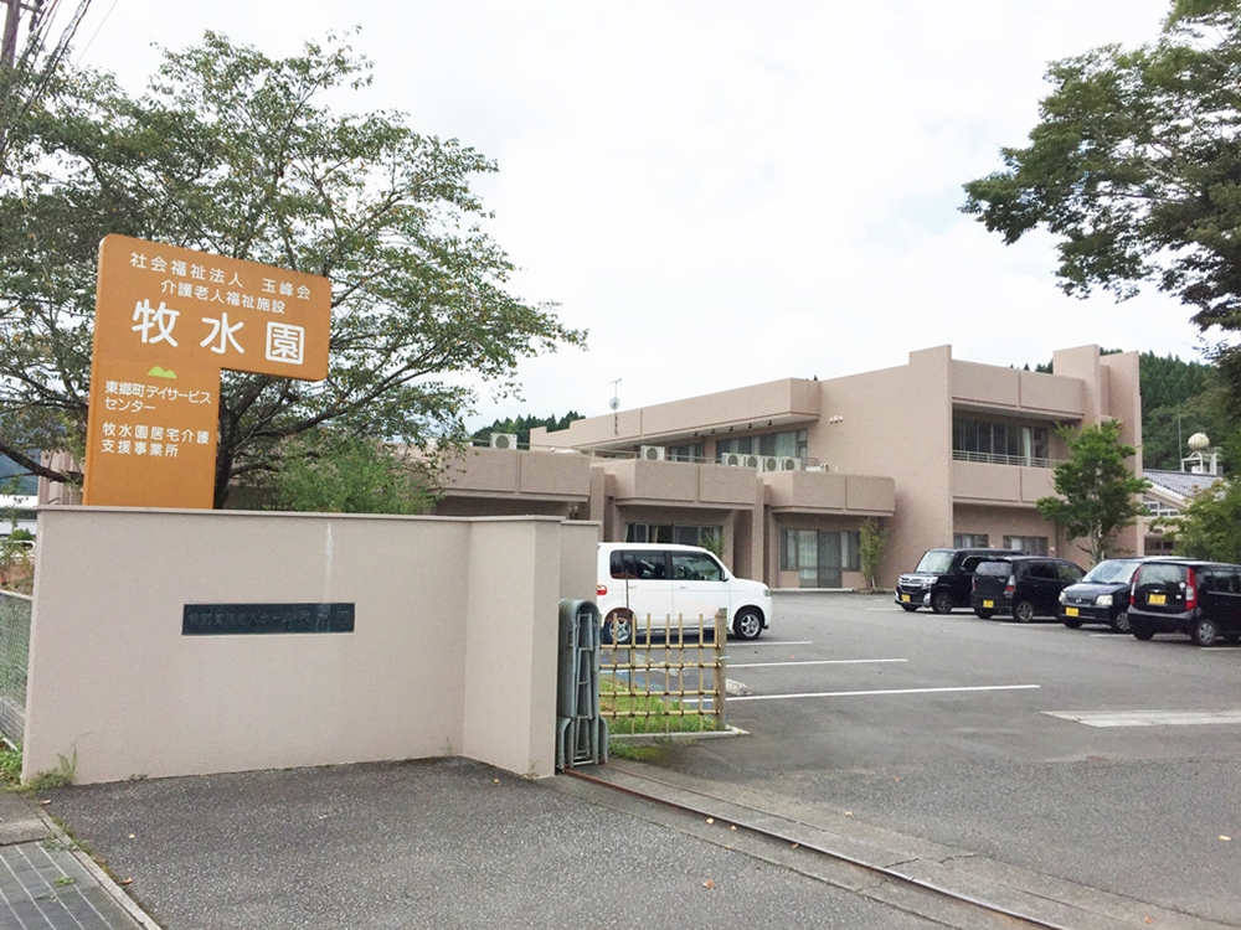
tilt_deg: +4.7
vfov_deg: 48.2
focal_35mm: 29
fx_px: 1040
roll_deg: -0.6
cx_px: 620
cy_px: 465
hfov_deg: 61.7
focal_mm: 4.15
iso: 32
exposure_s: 1/4405
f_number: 2.2
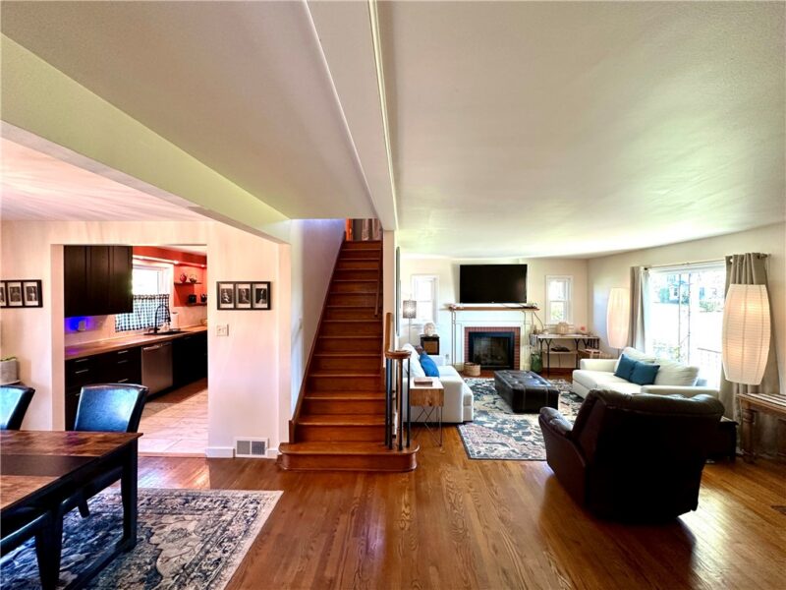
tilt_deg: +0.3
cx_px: 393
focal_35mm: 14
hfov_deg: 102.1
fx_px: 318
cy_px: 295
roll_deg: +0.3
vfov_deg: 85.7
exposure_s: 1/60
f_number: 2.2
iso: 200
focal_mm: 2.22
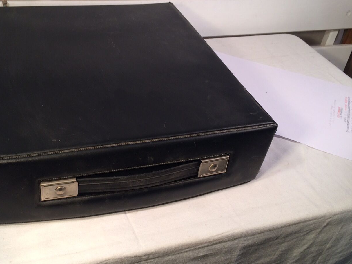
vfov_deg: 36.8
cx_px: 133
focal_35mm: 39
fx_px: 397
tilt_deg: -39.3
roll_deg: -6.0
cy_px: 140
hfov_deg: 47.5
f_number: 2.2
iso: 40
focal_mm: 4.15
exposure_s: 1/33
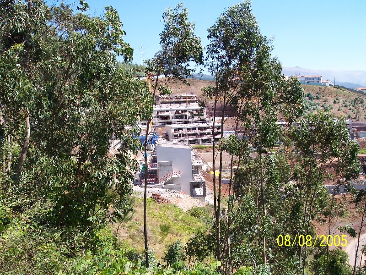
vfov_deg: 37.7
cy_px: 138
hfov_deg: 49.0
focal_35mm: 38
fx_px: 402
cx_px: 183
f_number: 4.8
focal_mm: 8
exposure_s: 1/350
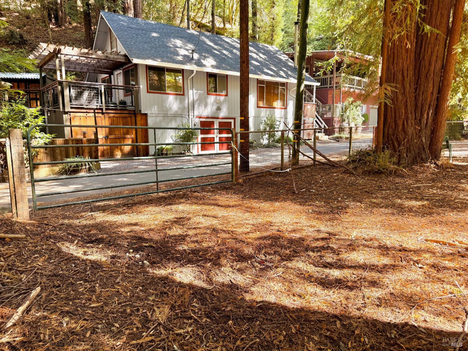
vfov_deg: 56.8
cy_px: 176
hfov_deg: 71.6
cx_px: 234
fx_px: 324
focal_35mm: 24
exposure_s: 1/170
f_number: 1.78
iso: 125
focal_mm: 6.76
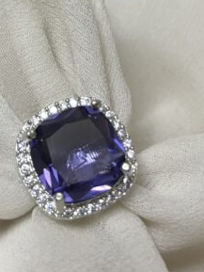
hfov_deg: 30.2
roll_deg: -22.6
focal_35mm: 48
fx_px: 377
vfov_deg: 39.2
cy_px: 179
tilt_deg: -41.5
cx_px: 79
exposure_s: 1/50
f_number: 1.6
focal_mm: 5.96
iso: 500
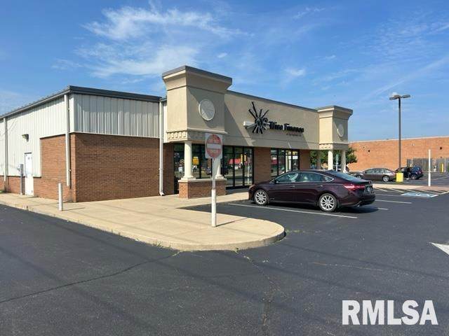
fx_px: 337
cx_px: 224
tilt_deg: -0.7
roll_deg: +0.1
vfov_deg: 53.1
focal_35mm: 26
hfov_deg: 67.3
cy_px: 168
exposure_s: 1/4831
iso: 50
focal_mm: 5.7
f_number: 1.5
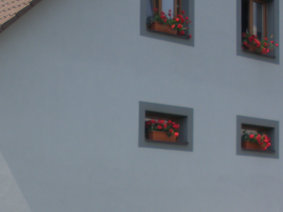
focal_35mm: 92
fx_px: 752
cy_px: 103
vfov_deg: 16.1
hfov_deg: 21.3
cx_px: 119
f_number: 3.5
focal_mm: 6.3
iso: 64
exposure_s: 1/500
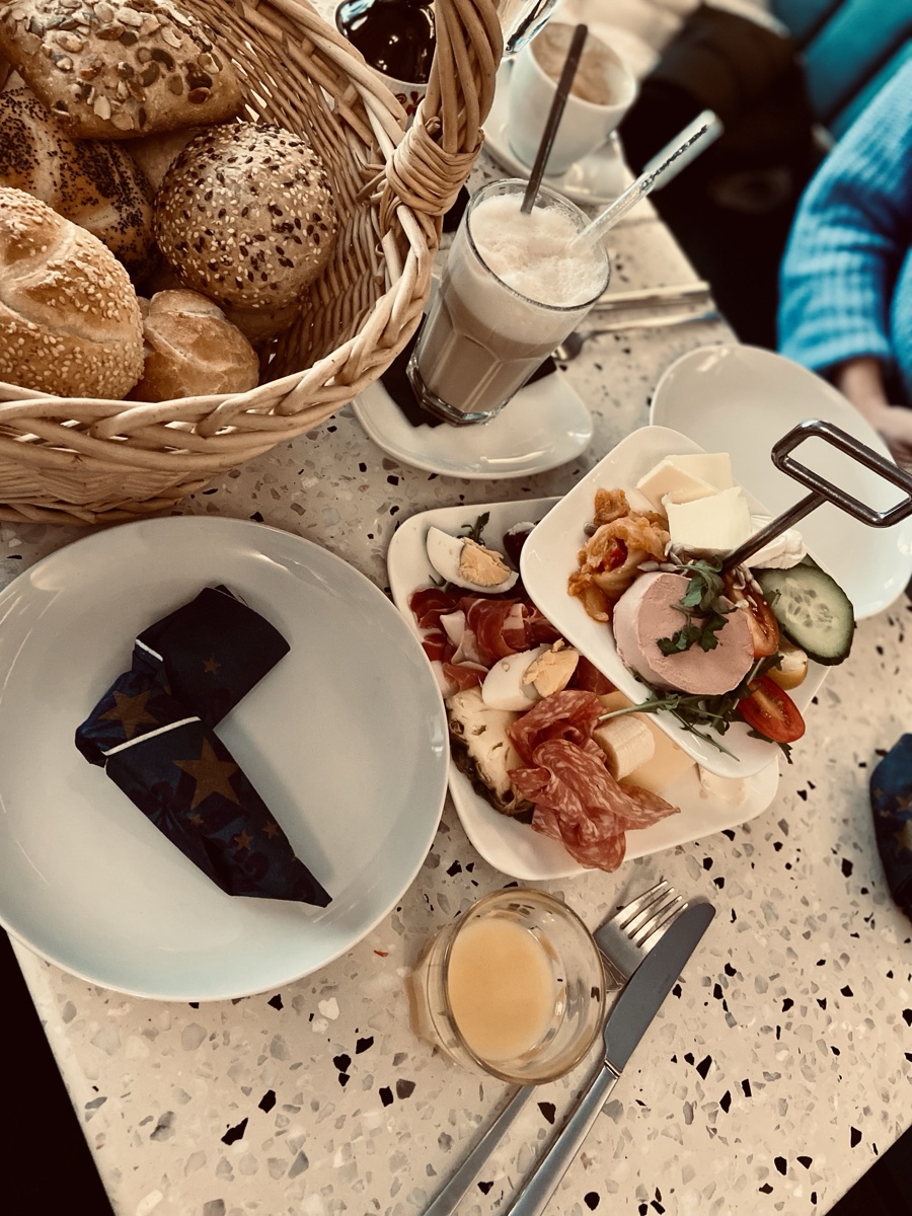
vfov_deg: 67.3
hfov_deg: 53.1
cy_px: 608
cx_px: 456
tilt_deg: -56.3
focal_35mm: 26
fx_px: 913
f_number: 1.8
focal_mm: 4.25
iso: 500
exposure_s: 1/41
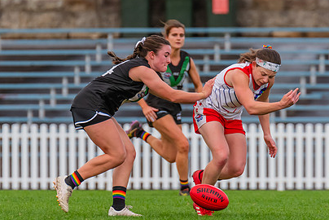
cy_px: 130
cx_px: 207
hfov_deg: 2.0
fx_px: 9538
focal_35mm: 1043
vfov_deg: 1.3
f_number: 7.1
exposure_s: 1/1000
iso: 800
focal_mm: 420
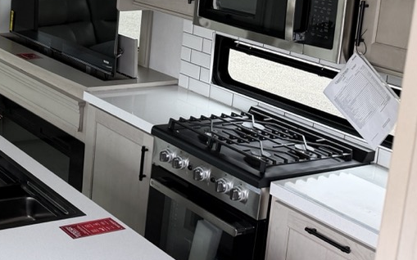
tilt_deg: -8.0
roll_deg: -2.1
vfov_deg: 19.6
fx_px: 727
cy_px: -12
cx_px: -91
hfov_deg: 27.8
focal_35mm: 64
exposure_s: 1/121
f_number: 1.78
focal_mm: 6.76
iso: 100
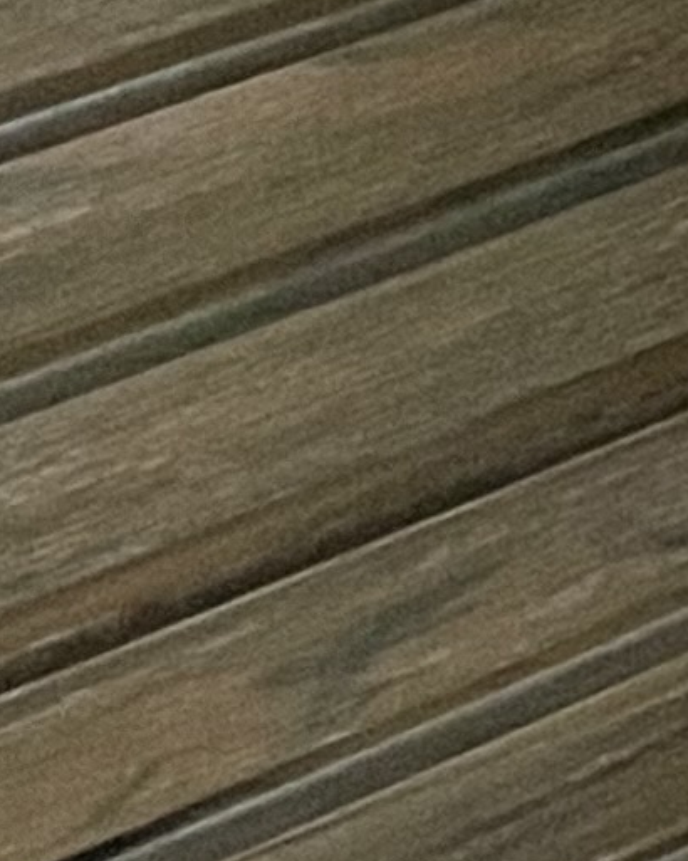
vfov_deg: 7.9
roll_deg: +0.2
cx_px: 2232
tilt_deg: -0.8
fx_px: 4864
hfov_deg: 7.0
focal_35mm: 191
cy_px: -2135
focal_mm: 4.2
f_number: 1.6
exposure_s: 1/30
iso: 800
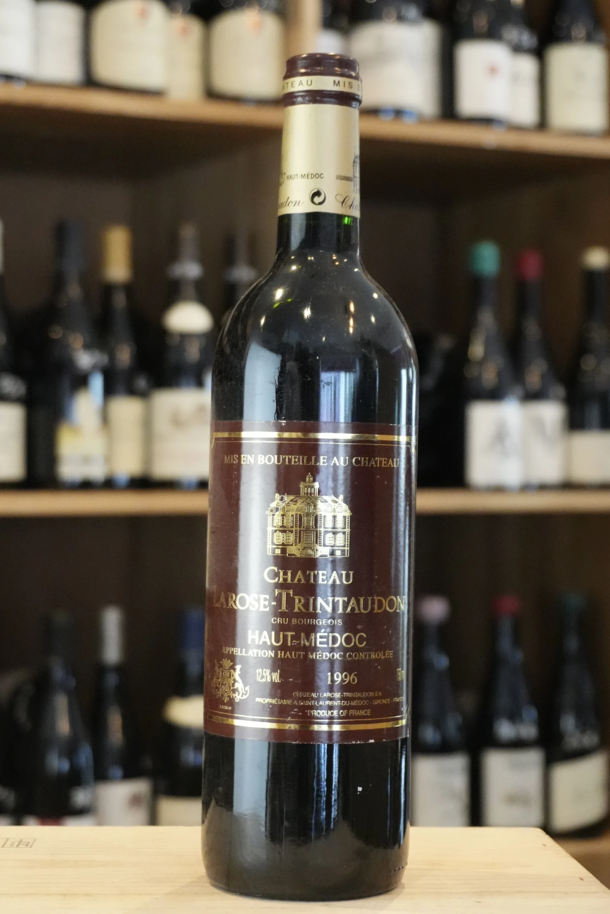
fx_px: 1639
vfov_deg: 31.2
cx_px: 305
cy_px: 457
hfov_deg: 21.1
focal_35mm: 64
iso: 6400
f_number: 5.6
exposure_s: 1/100
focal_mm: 43
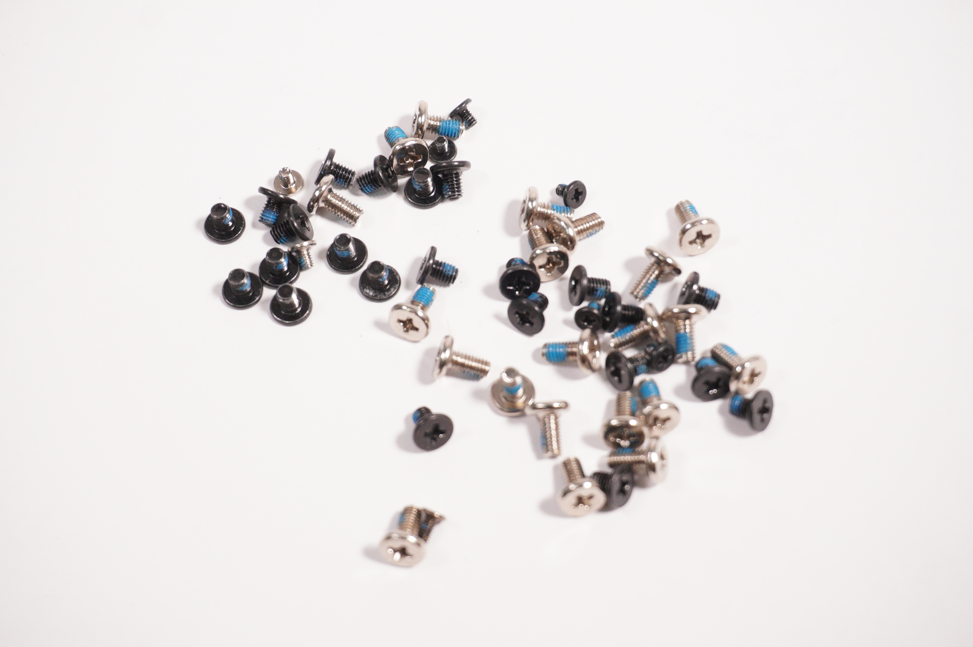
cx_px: 486
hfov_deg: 31.9
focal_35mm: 63
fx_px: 1701
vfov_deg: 21.5
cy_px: 324
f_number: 5.6
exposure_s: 1/250
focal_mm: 42
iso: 1250
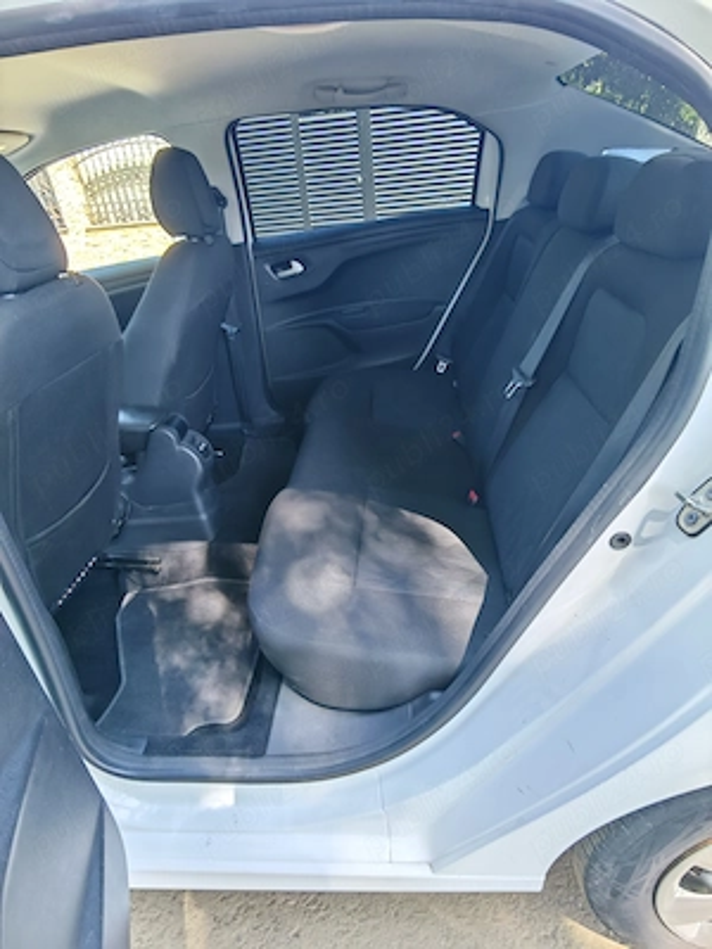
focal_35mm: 18
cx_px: 356
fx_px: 494
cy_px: 474
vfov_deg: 87.8
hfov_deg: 71.6
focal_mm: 1.82
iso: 64
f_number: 2
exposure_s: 1/50
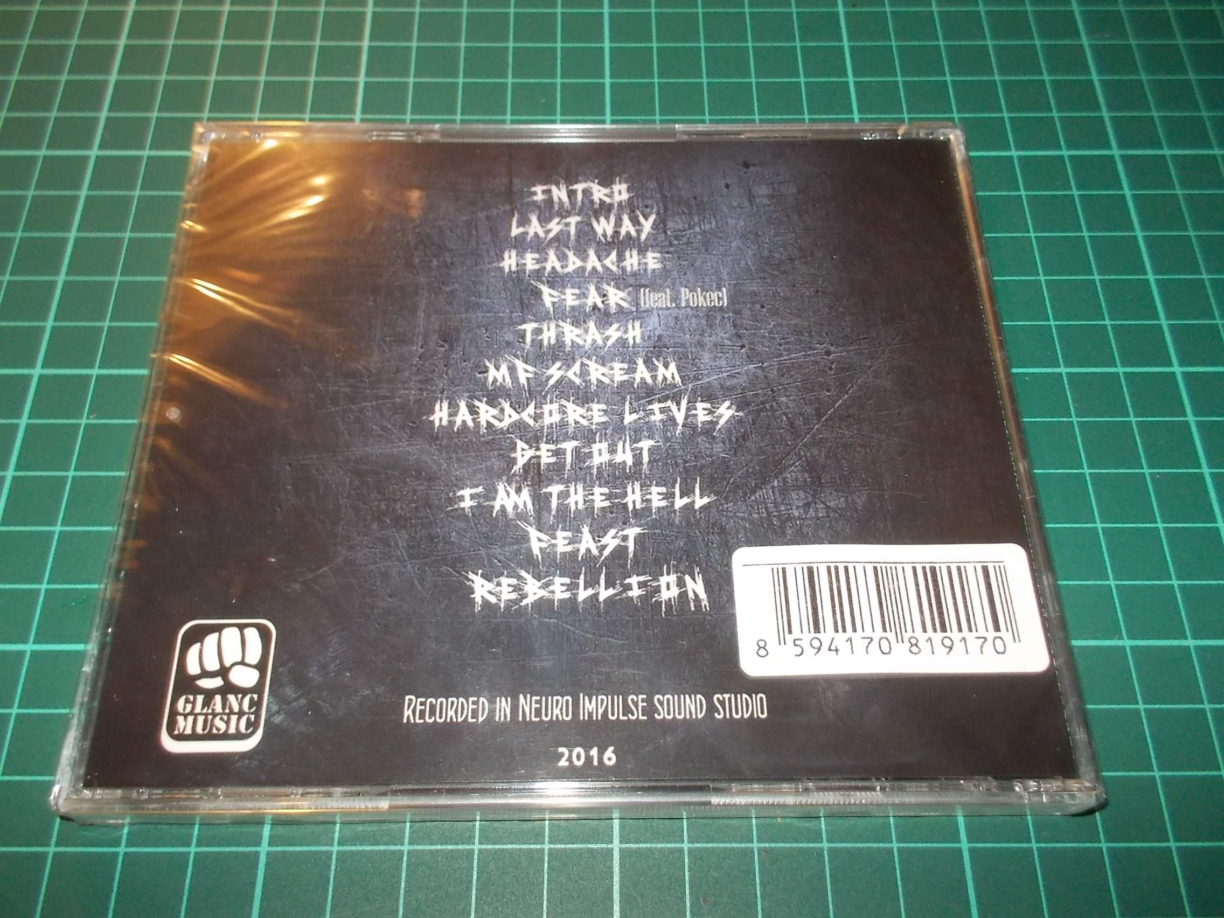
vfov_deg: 48.2
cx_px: 612
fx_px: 1025
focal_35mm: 29
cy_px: 459
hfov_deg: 61.7
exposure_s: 1/30
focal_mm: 4.1
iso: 200
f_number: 3.3
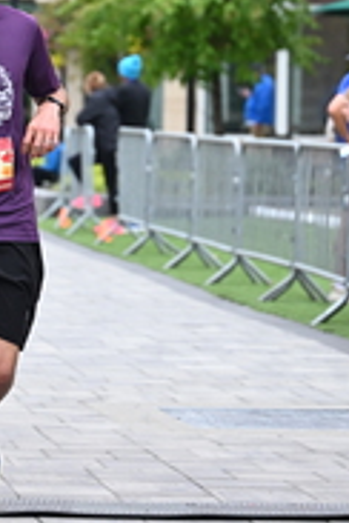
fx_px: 3359
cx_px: 64
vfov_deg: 8.9
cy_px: 6
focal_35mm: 231
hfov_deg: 5.9
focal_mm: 77
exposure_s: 1/2000
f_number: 2.8
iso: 640
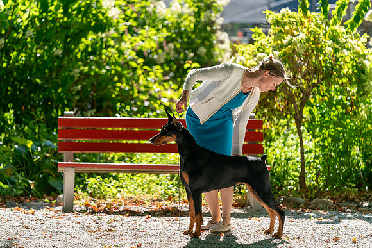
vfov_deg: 8.3
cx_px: 186
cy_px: 124
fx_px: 1705
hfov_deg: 12.4
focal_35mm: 165
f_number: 2.8
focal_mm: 165
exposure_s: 1/1250
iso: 200
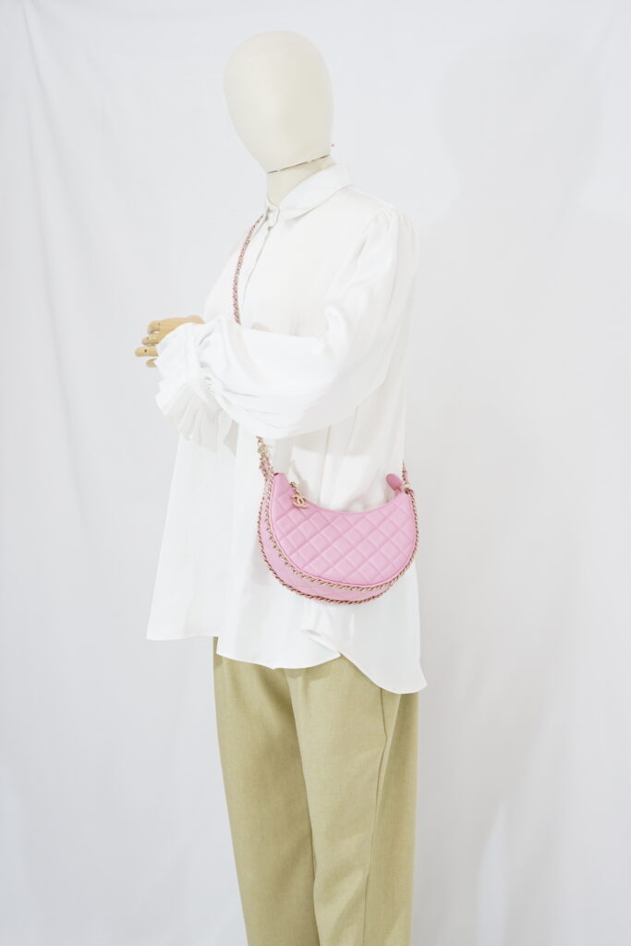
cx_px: 316
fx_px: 1314
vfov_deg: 39.6
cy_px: 473
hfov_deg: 27.0
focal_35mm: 50
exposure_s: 1/10
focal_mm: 50
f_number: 6.3
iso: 640
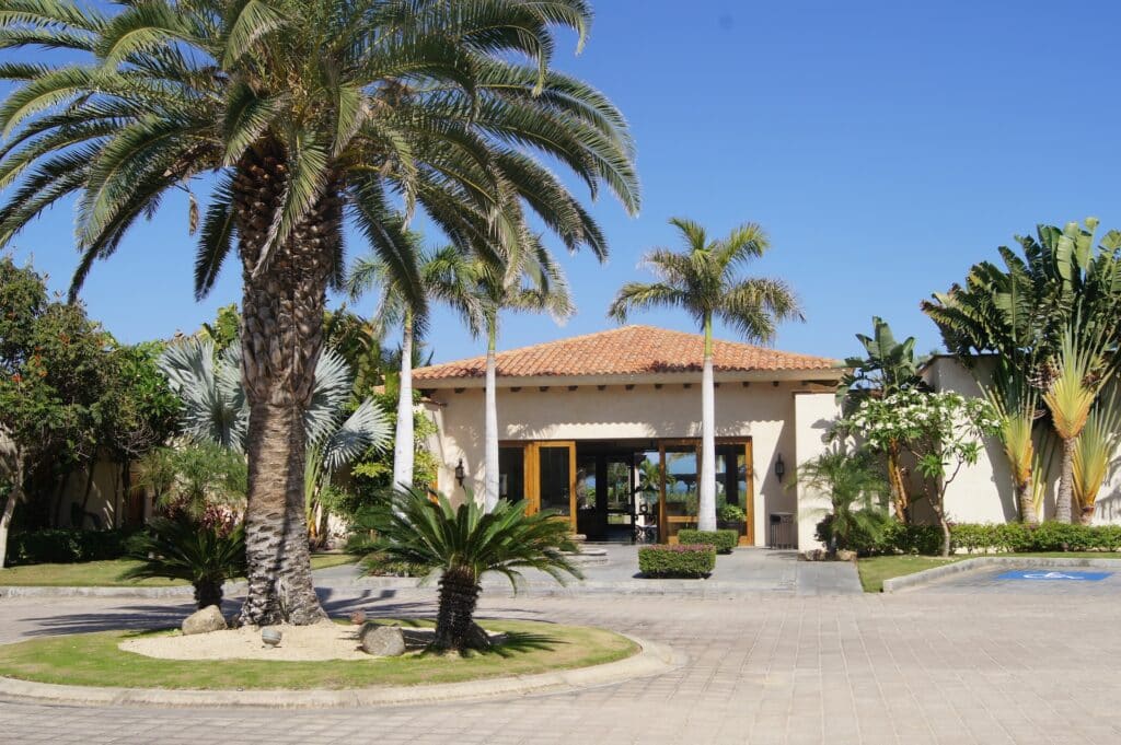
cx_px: 560
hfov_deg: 49.6
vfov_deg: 34.2
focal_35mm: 39
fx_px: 1213
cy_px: 372
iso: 100
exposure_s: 1/160
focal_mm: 26
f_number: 13
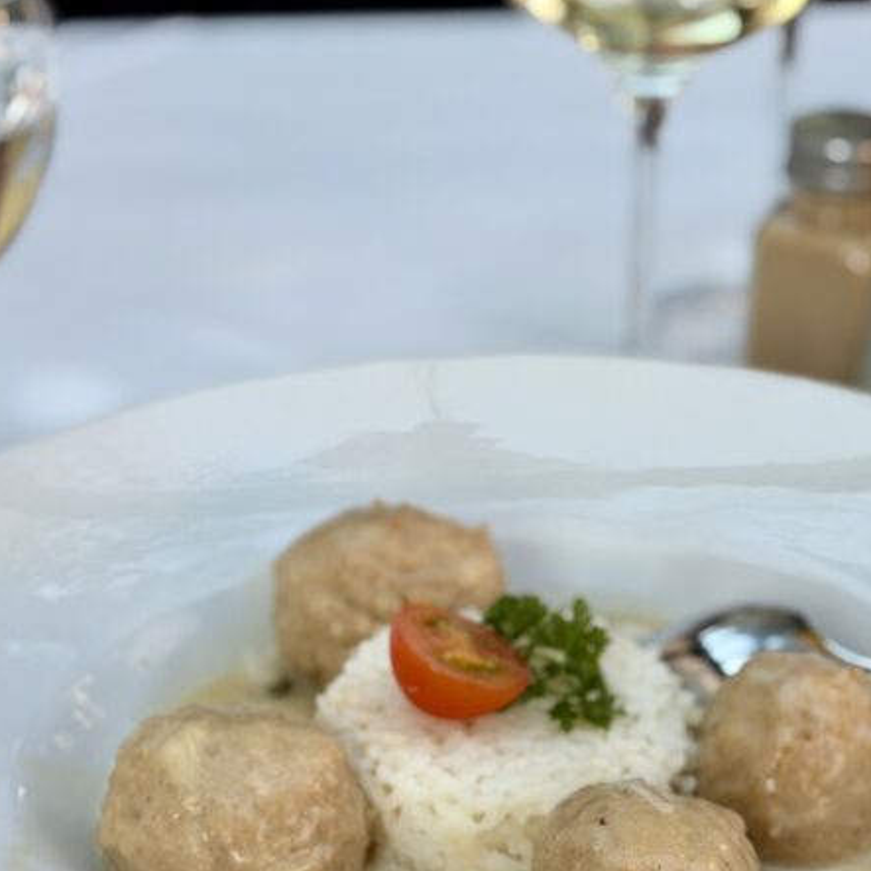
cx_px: 747
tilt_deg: -26.2
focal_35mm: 98
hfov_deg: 17.5
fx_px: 2790
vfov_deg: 17.7
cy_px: 466
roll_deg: -3.1
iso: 50
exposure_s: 1/230
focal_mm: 6.76
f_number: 1.78
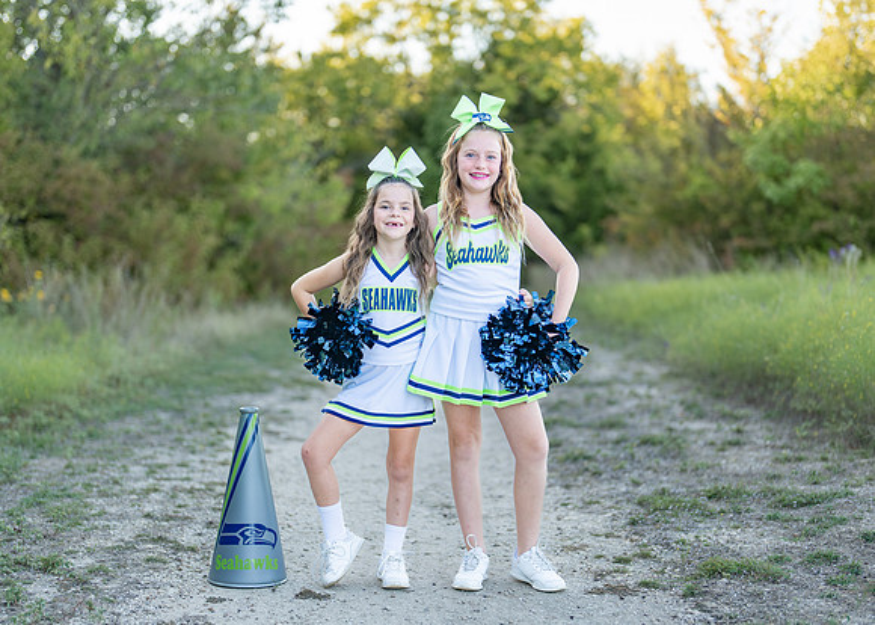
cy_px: 351
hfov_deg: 31.5
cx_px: 447
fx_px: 1554
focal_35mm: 63
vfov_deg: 22.7
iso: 100
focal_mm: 50
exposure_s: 1/800
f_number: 1.2
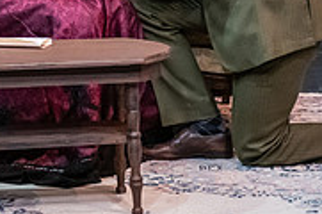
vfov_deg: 6.4
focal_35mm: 212
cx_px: 133
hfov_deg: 9.7
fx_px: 1893
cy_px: -108
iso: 3200
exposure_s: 1/200
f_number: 3.2
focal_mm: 66
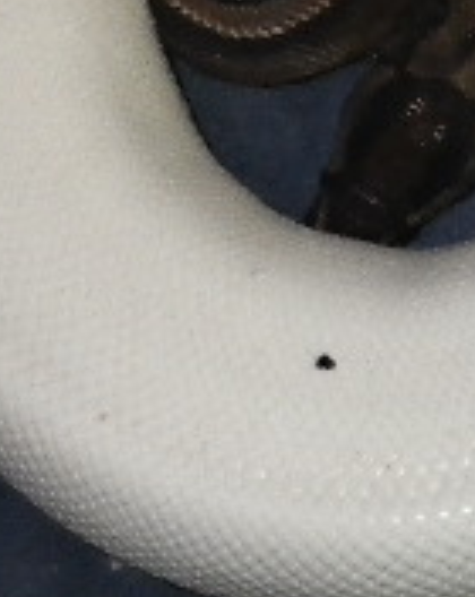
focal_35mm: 121
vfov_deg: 15.6
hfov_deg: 12.1
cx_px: 709
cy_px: -37
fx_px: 2134
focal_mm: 6.1
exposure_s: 1/50
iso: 400
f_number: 3.8
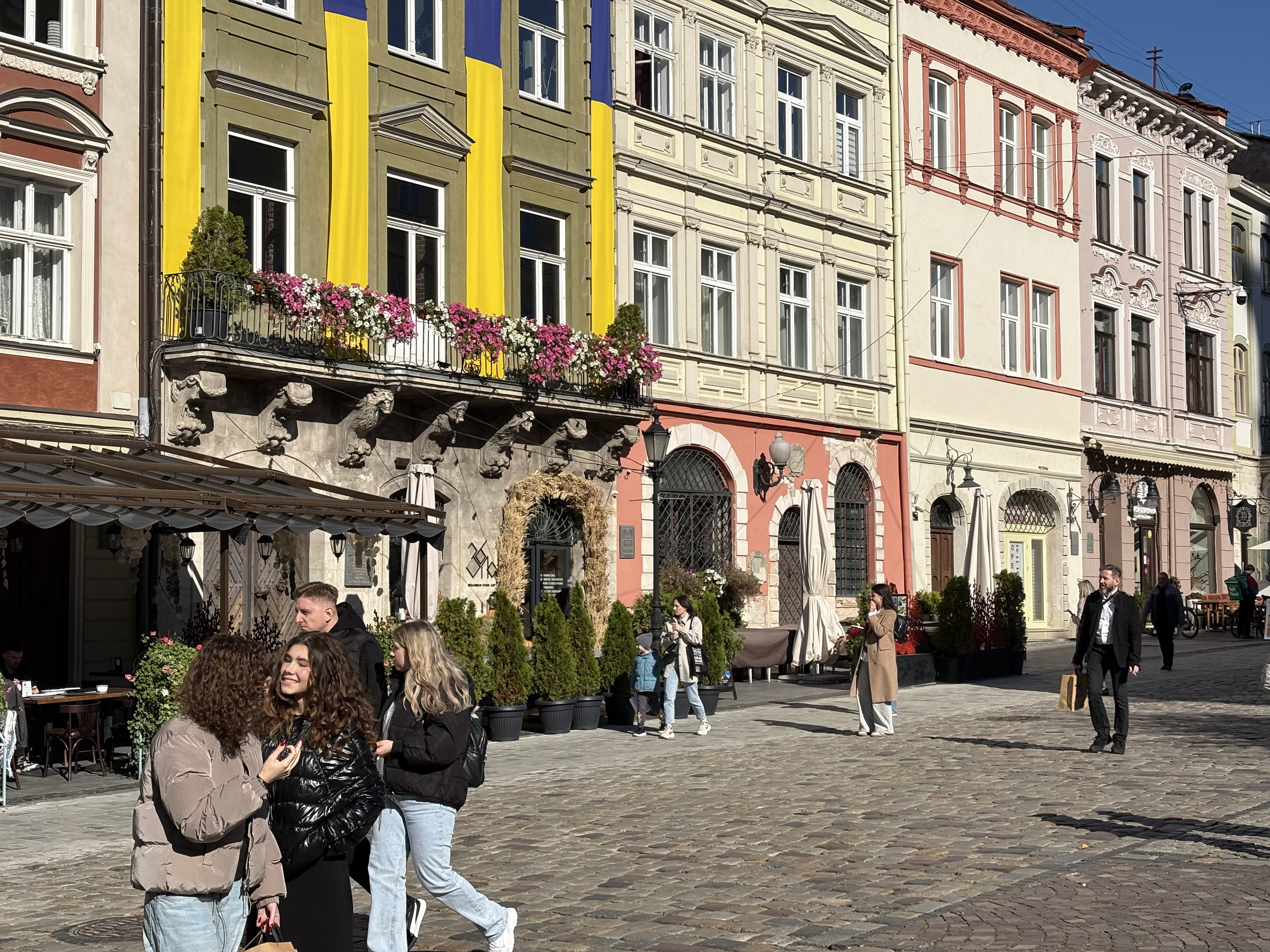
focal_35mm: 52
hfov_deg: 36.8
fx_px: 1908
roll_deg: -0.4
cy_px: 476
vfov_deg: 28.0
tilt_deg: +3.6
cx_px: 635
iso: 32
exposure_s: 1/4630
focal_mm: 5.96
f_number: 1.6
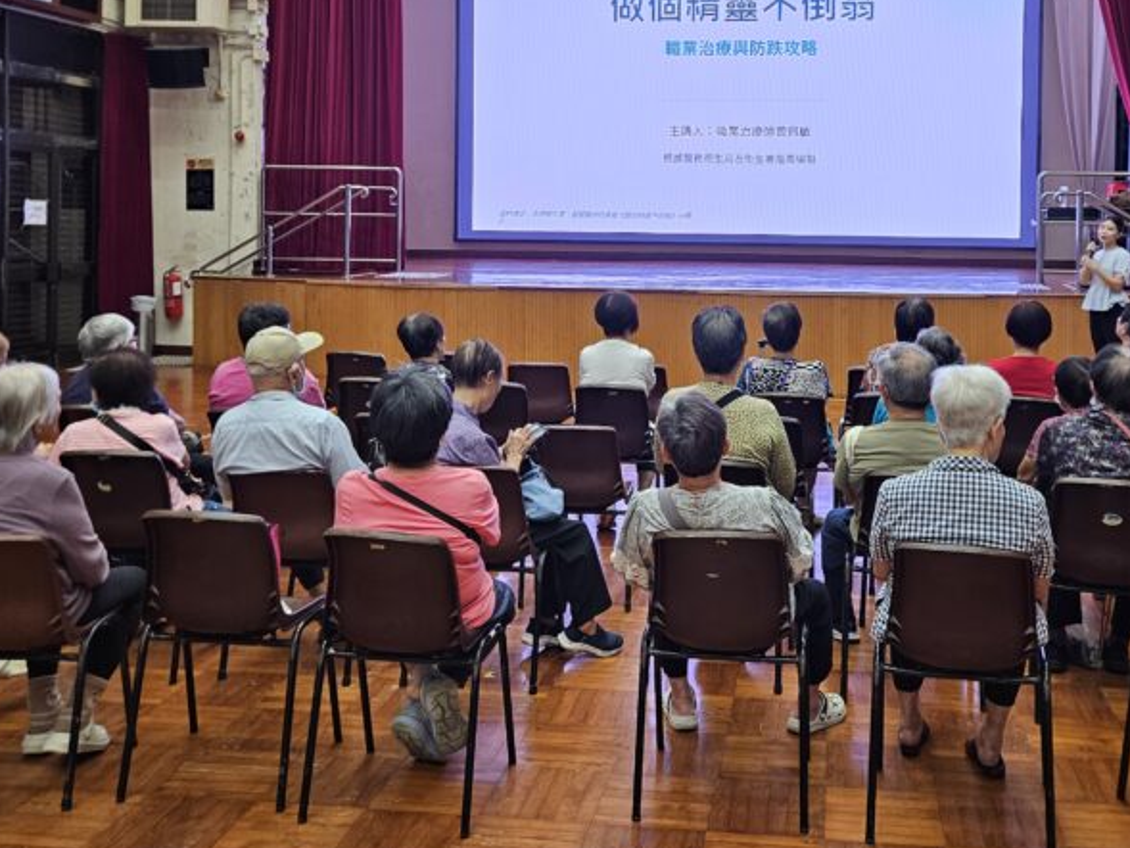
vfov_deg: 35.3
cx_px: 675
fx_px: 1306
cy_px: 232
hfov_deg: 46.5
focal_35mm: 40
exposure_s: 1/100
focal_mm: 5.4
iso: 160
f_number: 1.8
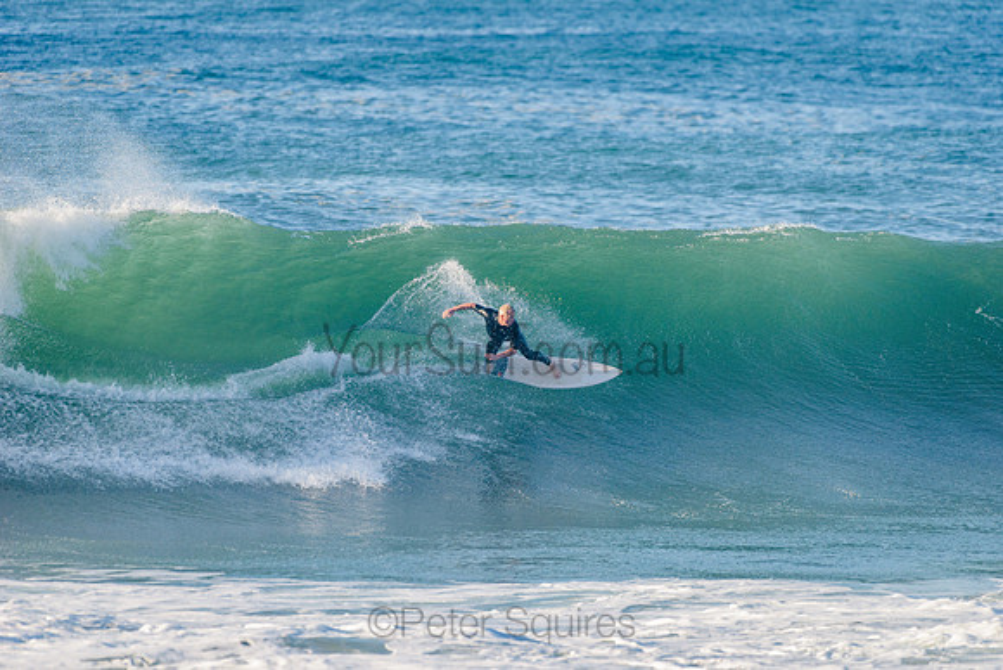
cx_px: 502
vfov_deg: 2.8
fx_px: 13933
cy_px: 335
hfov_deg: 4.1
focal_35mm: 500
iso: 280
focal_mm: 500
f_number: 5.6
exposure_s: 1/1600
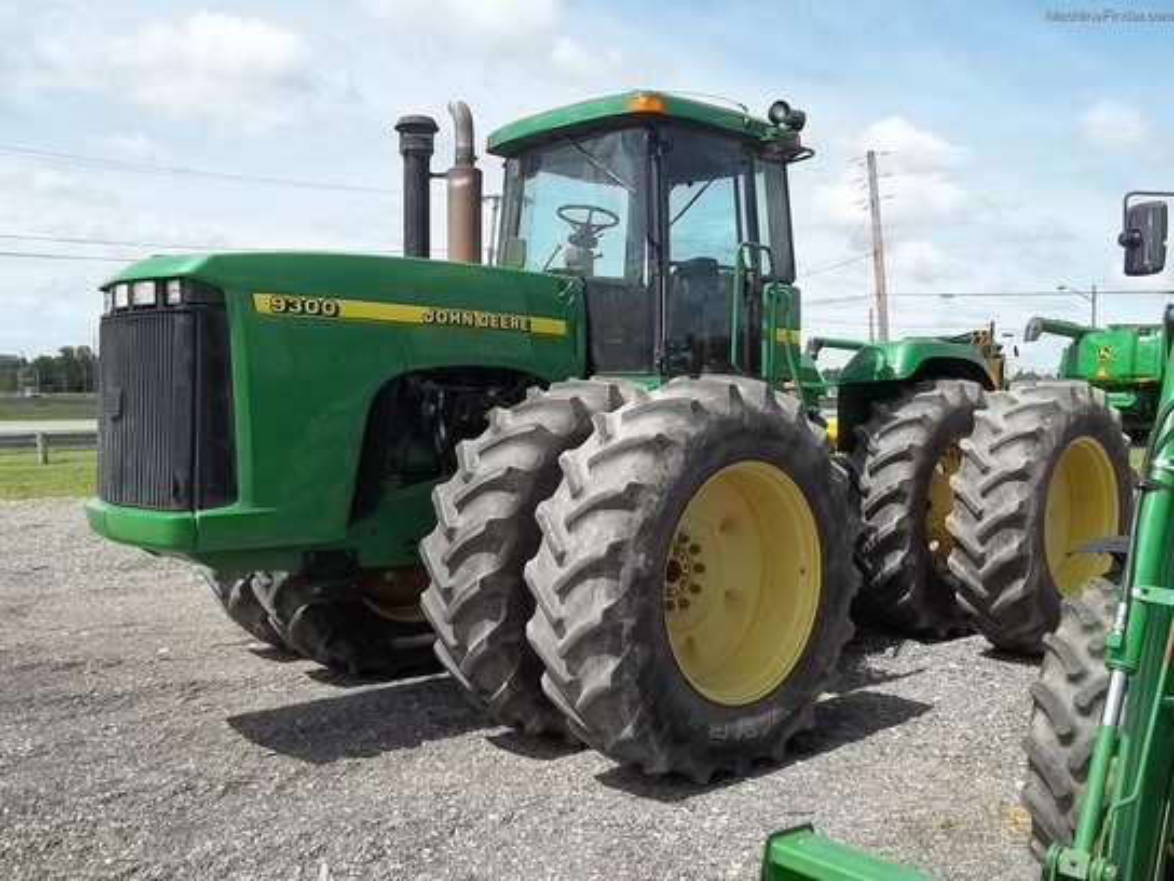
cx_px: 587
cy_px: 440
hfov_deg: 56.8
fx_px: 1085
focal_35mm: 32
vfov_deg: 44.2
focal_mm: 5.7
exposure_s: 1/125
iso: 64
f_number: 8.8
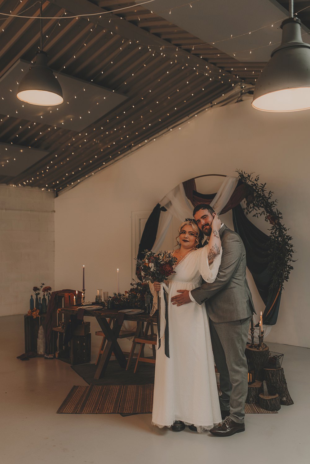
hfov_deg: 37.9
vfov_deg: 54.4
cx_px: 155
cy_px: 232
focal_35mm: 35
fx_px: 452
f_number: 2
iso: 500
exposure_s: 1/160
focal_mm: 35
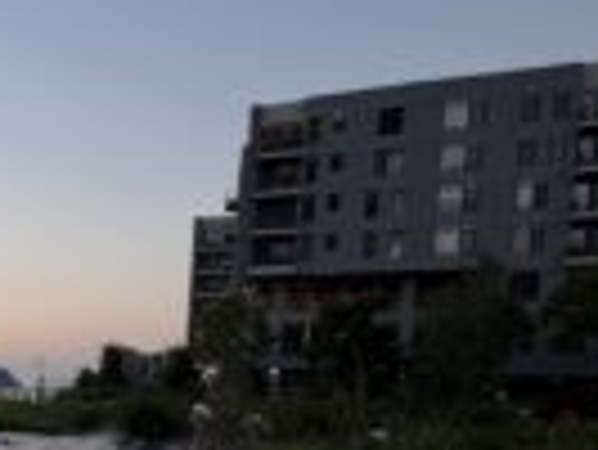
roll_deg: -2.0
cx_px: -243
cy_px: 400
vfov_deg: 32.8
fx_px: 726
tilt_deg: -2.3
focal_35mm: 42
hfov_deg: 30.7
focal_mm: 2.22
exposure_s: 1/124
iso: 40
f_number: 2.2
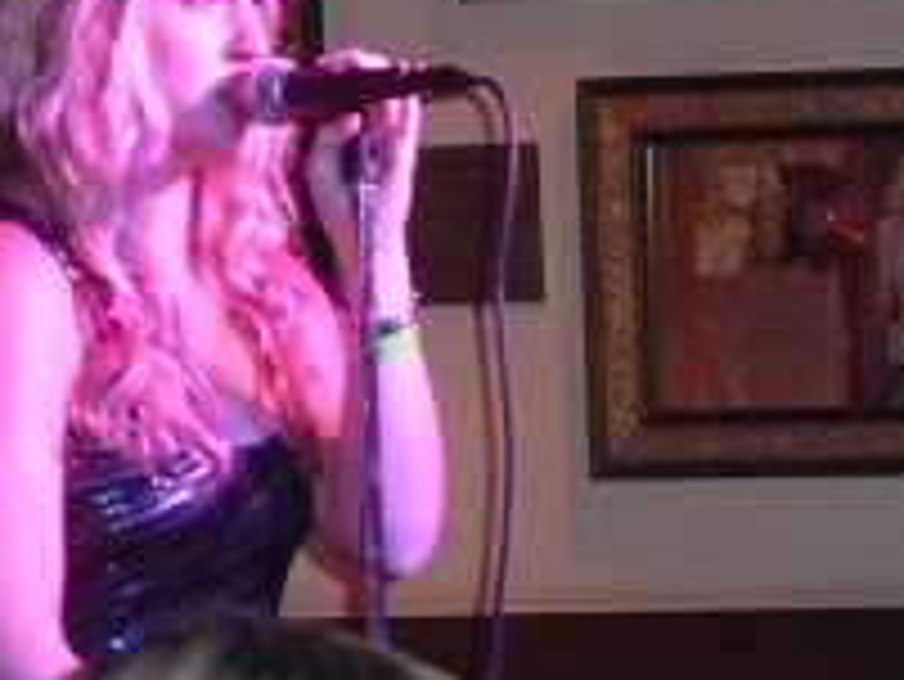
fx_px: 9172
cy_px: 128
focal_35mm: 351
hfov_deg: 5.6
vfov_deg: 4.2
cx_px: 189
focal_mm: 24.1
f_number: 4.8
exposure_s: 1/40
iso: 1000
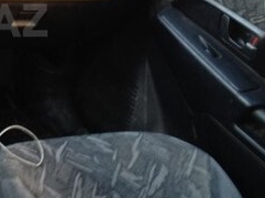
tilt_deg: -29.3
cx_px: -65
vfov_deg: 15.2
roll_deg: -14.9
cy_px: 20
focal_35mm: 96
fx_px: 734
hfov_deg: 19.2
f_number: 2.4
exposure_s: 1/20
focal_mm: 4.28
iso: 50
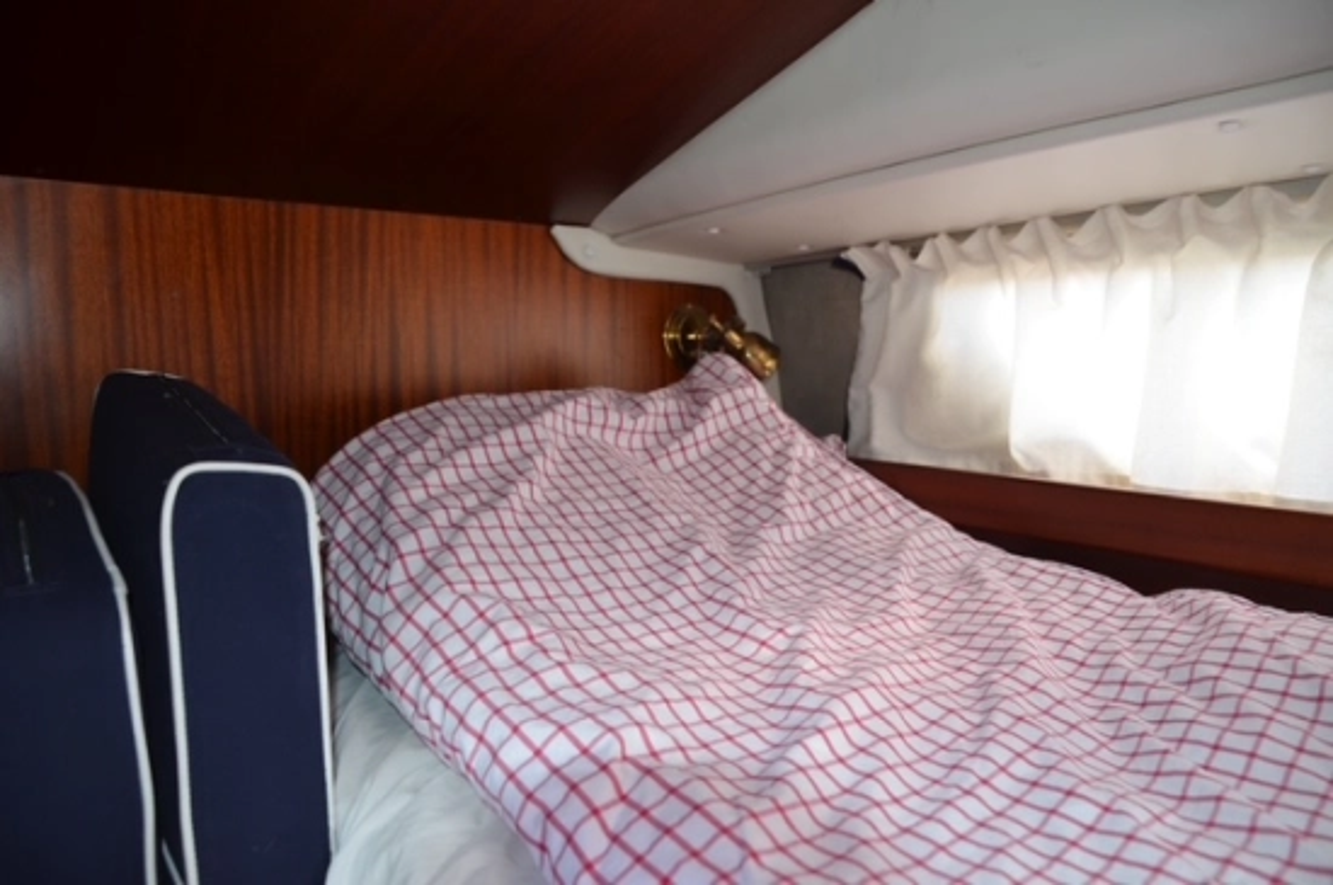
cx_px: 666
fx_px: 887
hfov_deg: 73.8
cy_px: 442
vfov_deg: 53.0
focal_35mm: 24
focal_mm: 16
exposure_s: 1/60
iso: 500
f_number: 3.5
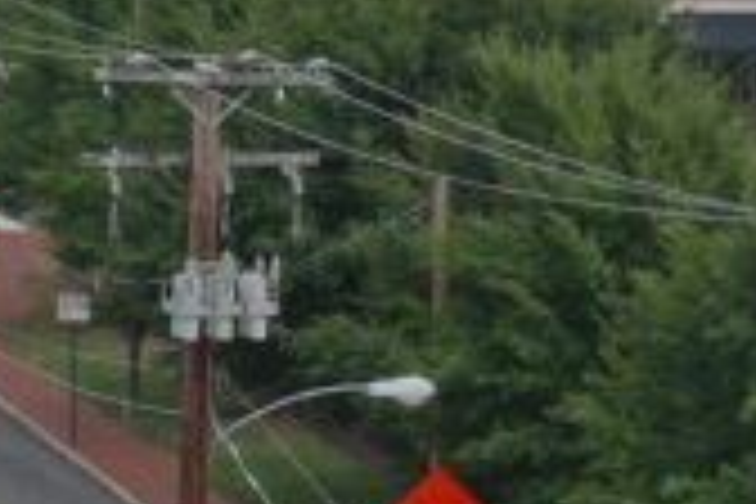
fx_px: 5103
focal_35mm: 243
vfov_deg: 5.6
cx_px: 225
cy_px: -256
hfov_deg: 8.5
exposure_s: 1/250
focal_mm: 35
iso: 100
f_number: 7.1
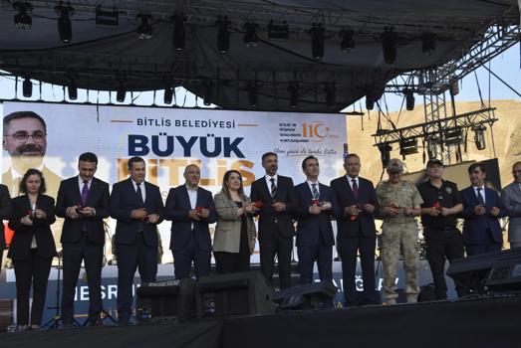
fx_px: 761
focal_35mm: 52
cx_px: 260
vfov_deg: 25.8
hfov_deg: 37.8
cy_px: 174
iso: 1250
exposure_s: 1/500
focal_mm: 35
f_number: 11
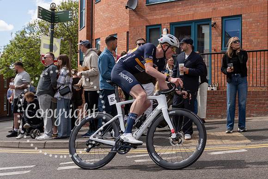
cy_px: 74
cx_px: 177
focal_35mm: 54
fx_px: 399
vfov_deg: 25.2
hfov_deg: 36.8
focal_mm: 30
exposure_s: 1/1000
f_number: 5
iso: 200
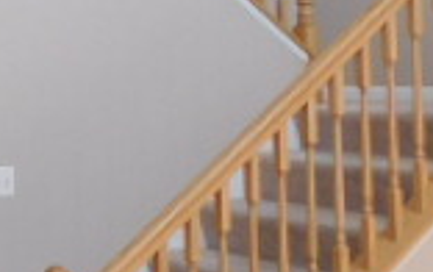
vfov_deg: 13.0
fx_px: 1182
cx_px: -266
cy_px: 0
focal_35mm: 100
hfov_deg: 17.9
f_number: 3
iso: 125
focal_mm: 4
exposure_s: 1/100
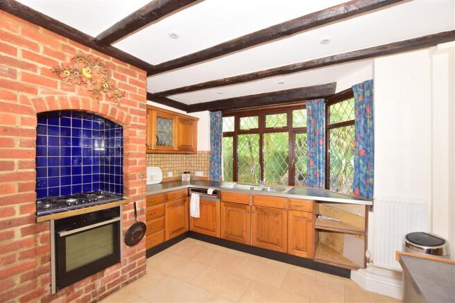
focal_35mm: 15
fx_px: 190
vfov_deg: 77.3
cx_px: 228
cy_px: 152
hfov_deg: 100.4
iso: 500
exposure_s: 1/60
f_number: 5.6
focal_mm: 10
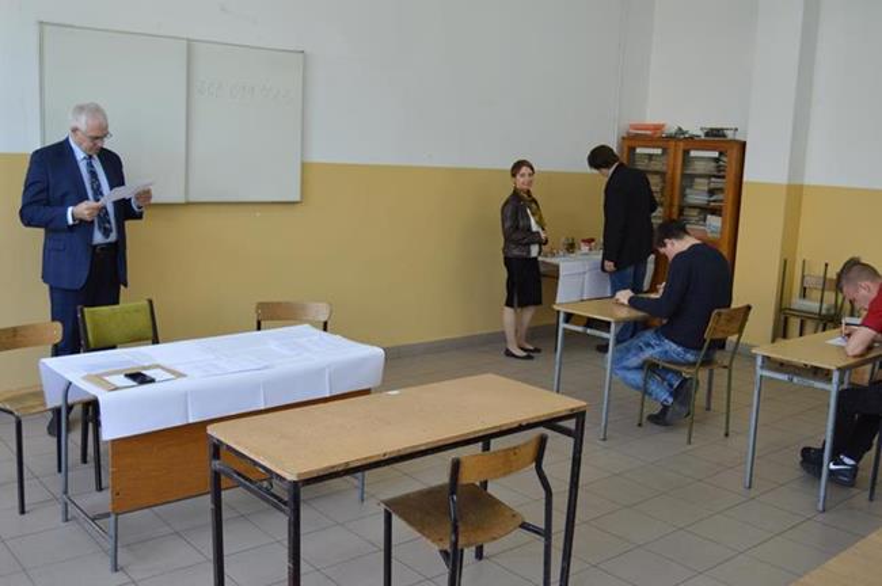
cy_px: 293
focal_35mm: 34
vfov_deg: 38.3
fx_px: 844
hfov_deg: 55.2
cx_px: 441
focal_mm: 23
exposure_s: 1/60
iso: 500
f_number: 3.8
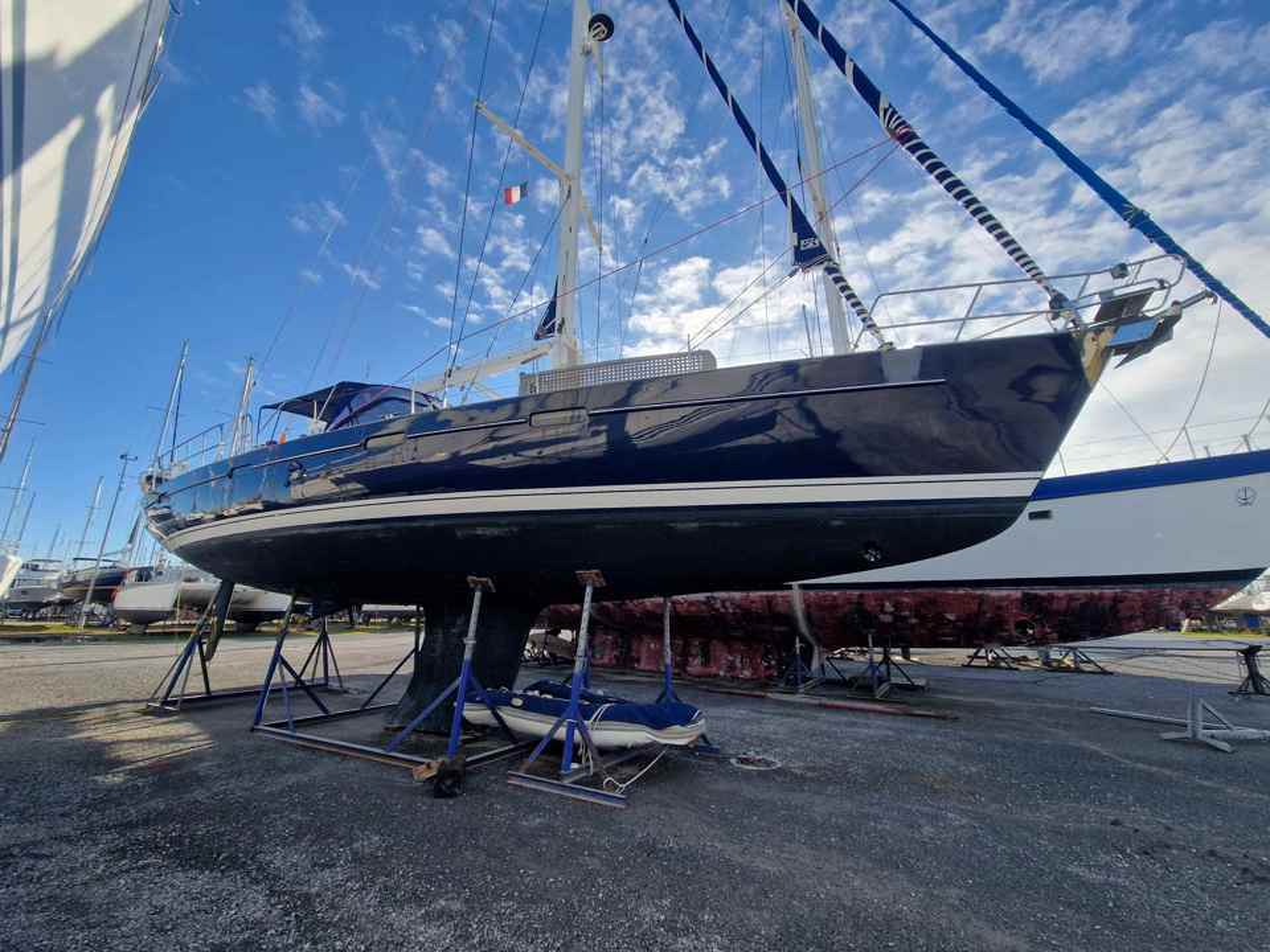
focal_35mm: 13
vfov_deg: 89.9
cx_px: 635
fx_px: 477
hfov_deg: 106.2
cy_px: 476
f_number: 2.2
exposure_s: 1/1580
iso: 50
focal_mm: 2.2
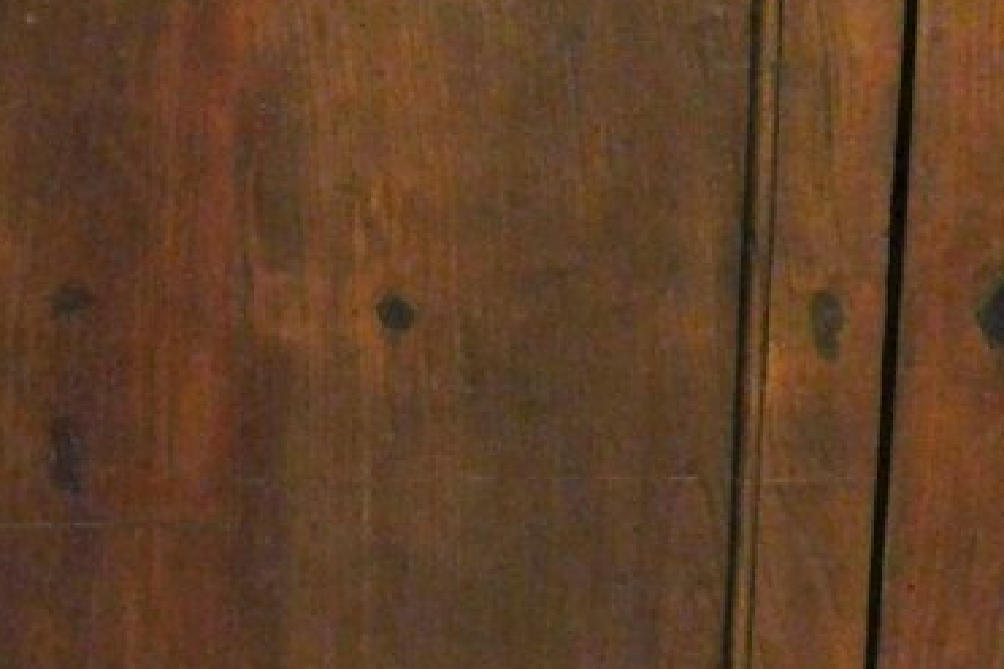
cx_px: 204
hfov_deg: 33.5
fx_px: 1617
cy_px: 51
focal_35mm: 58
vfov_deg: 22.7
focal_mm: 4
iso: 800
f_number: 3
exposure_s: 1/4
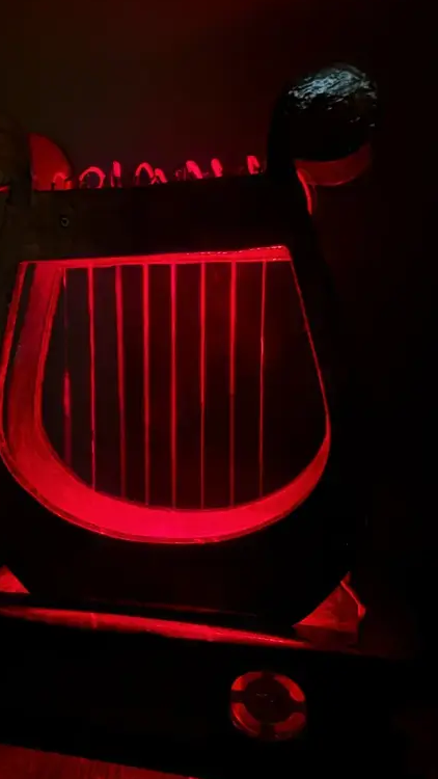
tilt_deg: -8.0
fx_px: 599
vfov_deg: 66.1
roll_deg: +1.2
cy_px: 384
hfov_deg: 39.8
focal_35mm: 29
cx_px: 157
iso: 5000
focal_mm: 5.96
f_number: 1.6
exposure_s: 1/5
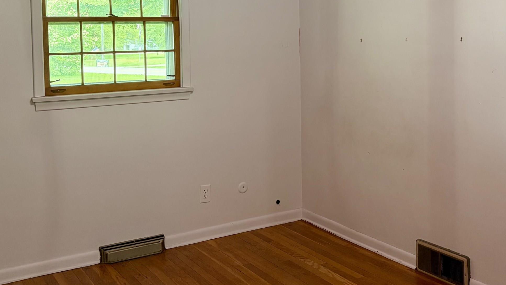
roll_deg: +0.6
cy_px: 54
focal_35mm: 45
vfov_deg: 26.0
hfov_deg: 45.3
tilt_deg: -1.6
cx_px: 289
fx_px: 604
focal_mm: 5.96
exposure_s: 1/60
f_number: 1.6
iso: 160
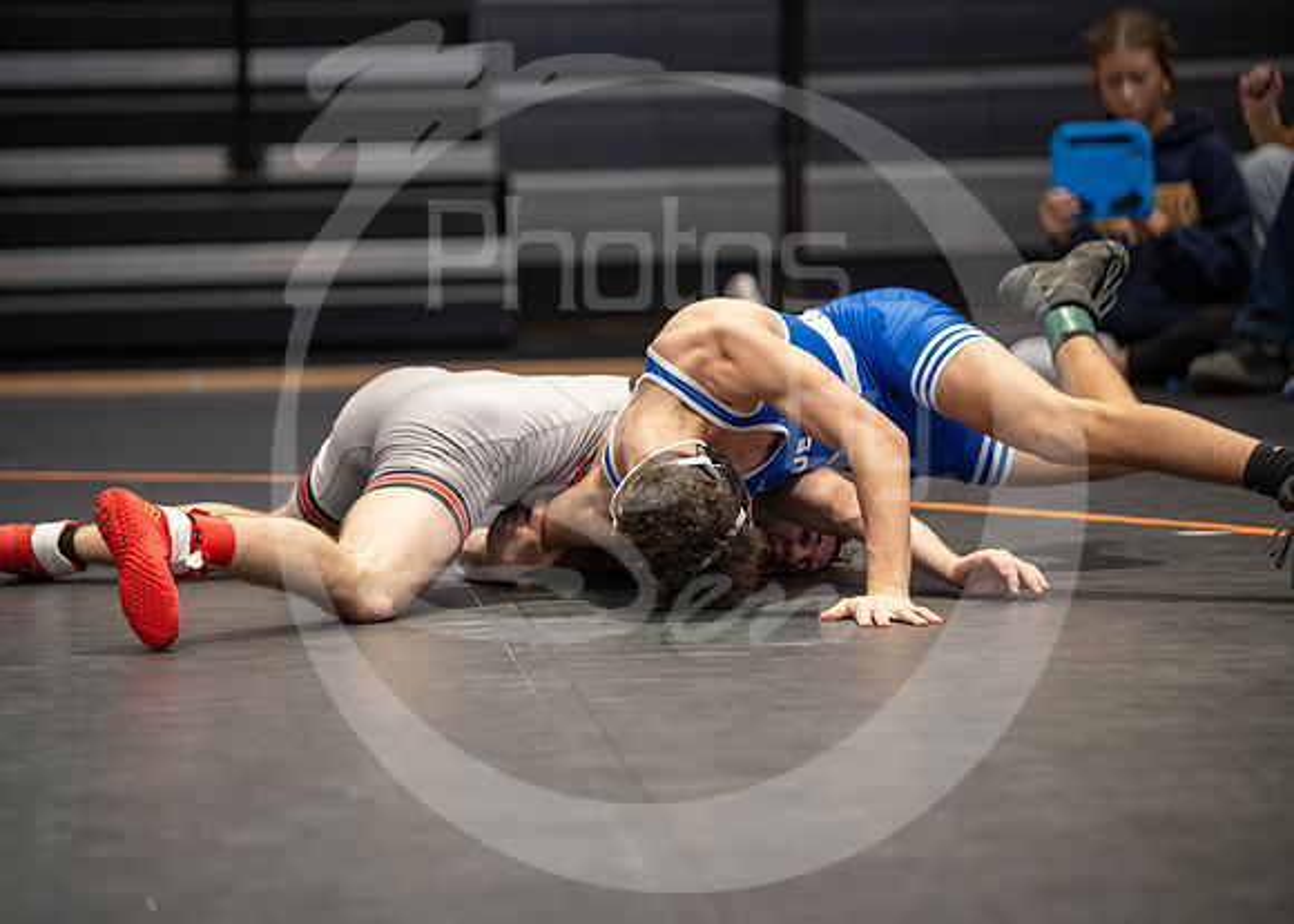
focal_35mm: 171
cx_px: 562
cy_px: 502
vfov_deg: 8.4
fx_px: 6271
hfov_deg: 11.8
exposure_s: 1/1000
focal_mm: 150
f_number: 2.8
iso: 3200
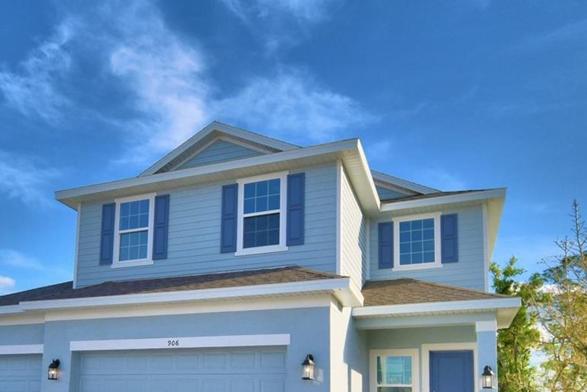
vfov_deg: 39.1
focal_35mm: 31
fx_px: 505
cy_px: 357
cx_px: 226
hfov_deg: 59.6
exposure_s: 1/1000
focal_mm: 10
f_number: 4.5
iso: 100
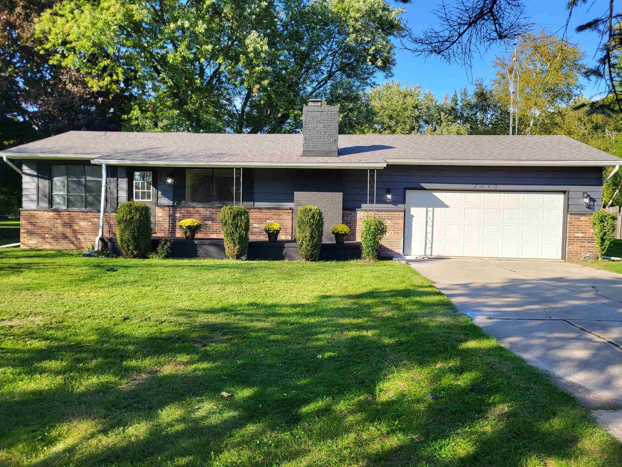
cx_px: 311
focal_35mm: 26
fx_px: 467
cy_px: 234
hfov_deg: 67.3
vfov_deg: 53.1
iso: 40
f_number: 1.8
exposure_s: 1/880
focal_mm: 5.4
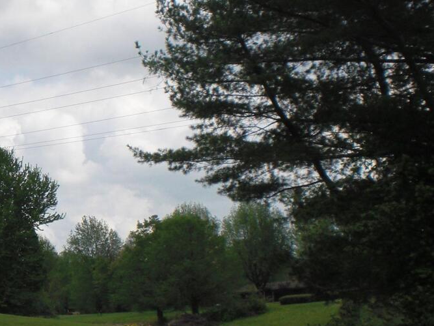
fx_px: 1028
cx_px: 8
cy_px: 237
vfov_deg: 17.9
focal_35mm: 82
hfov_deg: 23.0
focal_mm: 6.3
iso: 64
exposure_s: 1/400
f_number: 5.6
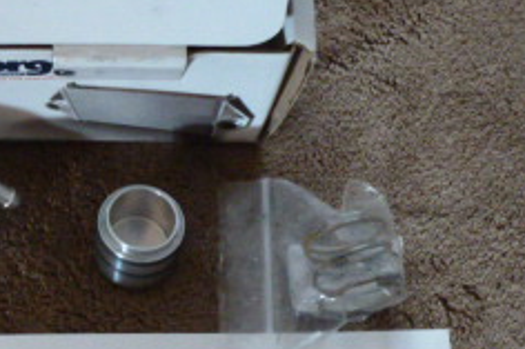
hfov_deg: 21.6
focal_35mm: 93
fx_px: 1355
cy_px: 240
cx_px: 87
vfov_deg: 14.7
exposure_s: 1/13
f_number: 3.6
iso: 800
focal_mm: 5.9
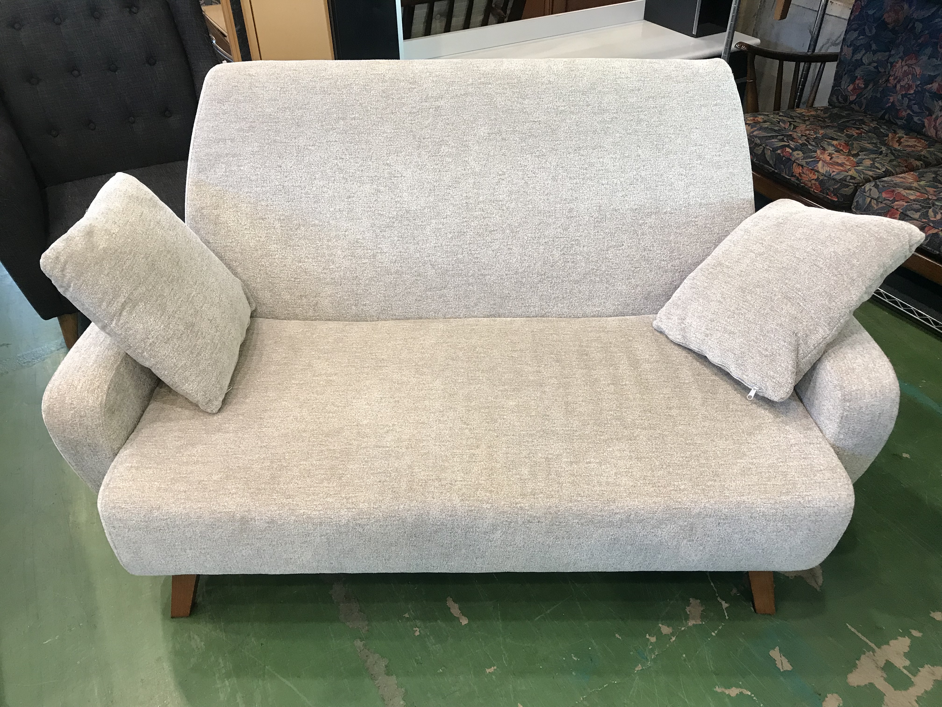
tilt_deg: -37.9
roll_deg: +1.2
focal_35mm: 28
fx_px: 762
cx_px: 471
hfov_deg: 63.4
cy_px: 354
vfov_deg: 49.7
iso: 40
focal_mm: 3.99
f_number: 1.8
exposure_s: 1/33
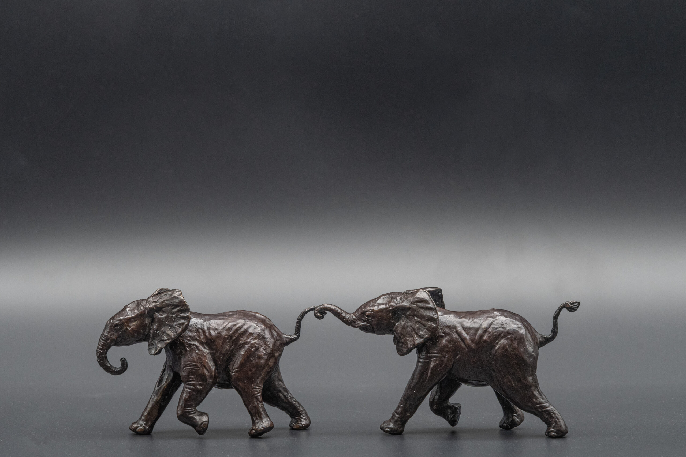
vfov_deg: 12.2
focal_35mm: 112
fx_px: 2134
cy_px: 228
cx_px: 343
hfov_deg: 18.3
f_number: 10
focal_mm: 75
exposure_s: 1/30
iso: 1000
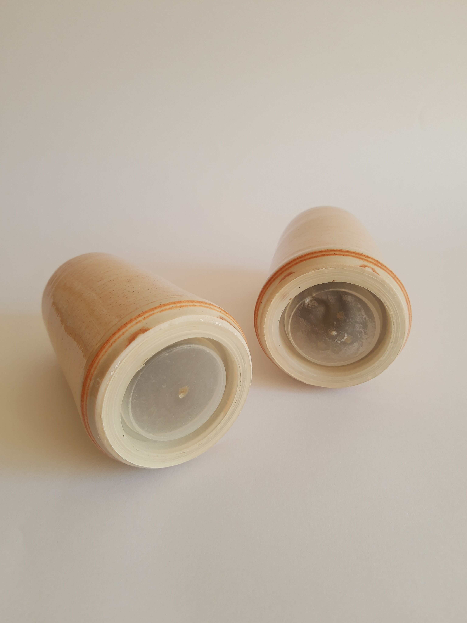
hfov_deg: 53.1
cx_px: 234
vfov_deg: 67.3
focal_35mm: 26
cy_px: 312
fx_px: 468
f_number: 1.8
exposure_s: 1/50
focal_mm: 3.95
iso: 55
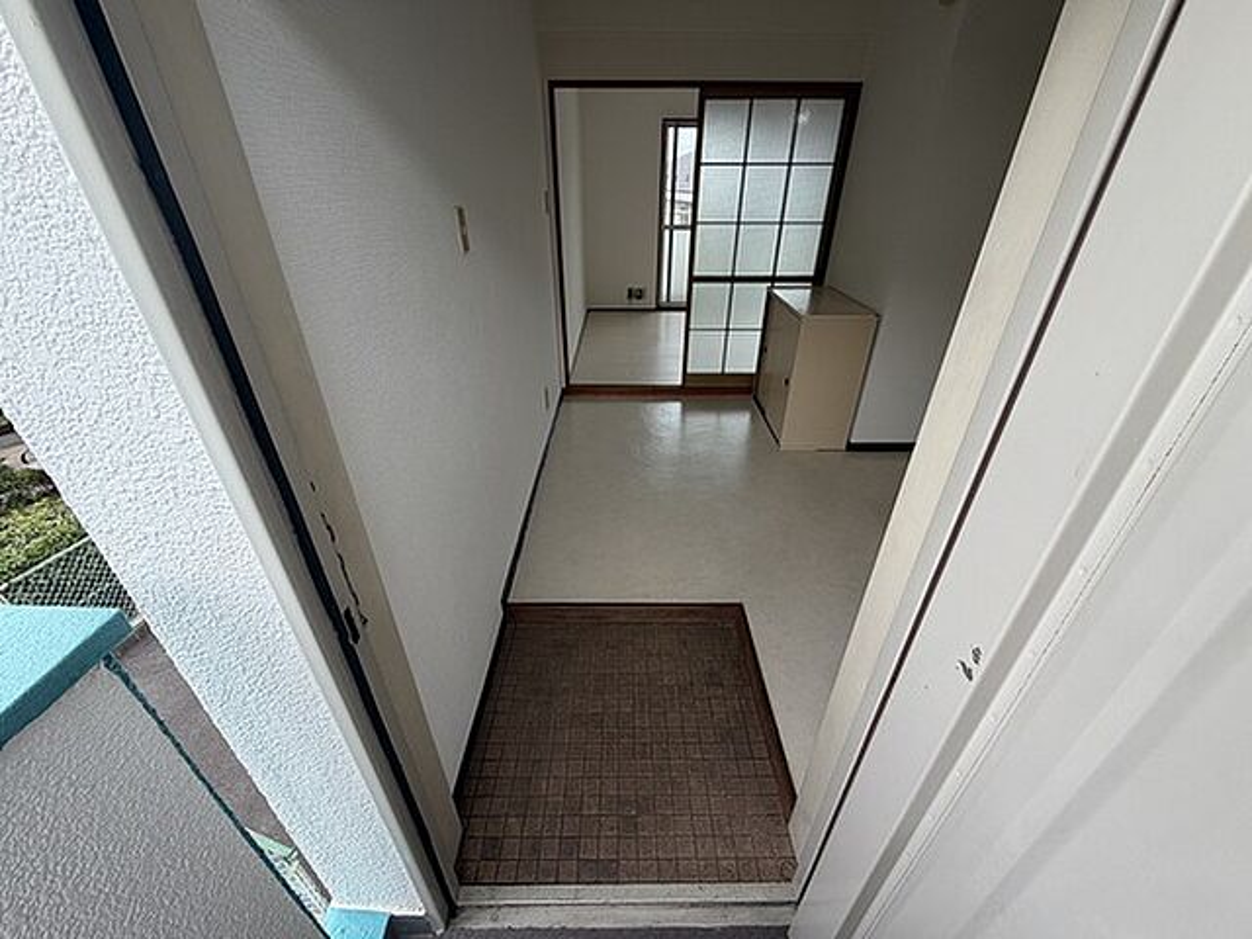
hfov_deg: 102.1
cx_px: 626
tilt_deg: -30.6
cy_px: 470
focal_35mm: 14
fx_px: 506
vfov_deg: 85.7
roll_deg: +0.3
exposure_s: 1/121
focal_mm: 2.22
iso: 50
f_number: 2.2
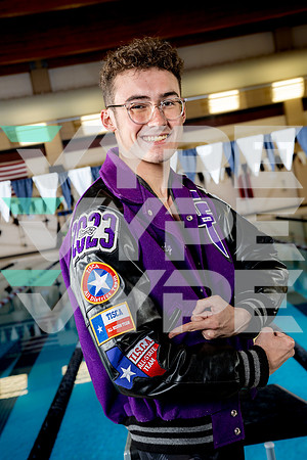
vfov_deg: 40.3
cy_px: 230
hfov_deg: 27.5
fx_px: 627
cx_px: 154
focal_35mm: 49
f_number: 5.6
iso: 320
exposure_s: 1/250
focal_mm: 49
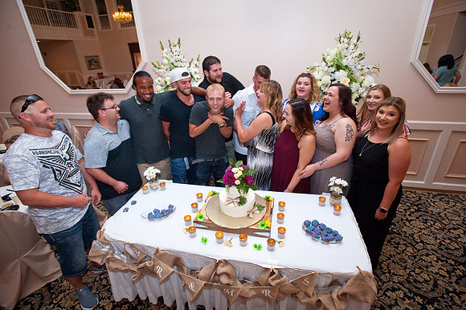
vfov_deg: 70.4
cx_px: 233
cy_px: 155
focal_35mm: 17
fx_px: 220
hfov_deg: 93.3
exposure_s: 1/160
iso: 3200
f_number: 5.6
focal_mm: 17
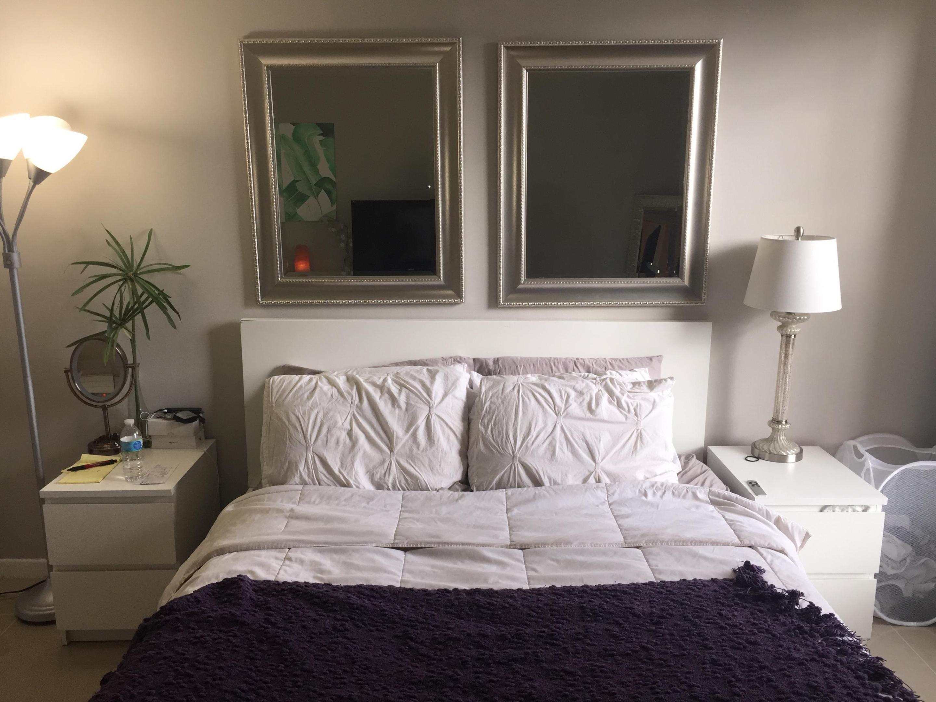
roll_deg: -1.1
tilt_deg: -11.8
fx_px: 784
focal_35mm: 29
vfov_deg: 48.2
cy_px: 351
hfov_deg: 61.7
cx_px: 468
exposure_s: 1/120
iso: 50
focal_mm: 4.15
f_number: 2.2
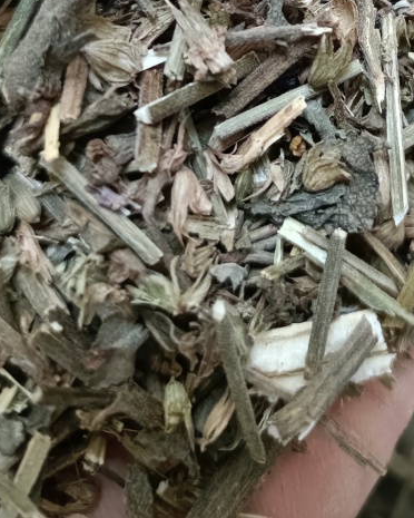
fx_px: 858
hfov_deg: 26.6
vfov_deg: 30.6
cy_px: -27
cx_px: 334
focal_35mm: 56
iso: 4432
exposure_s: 1/139
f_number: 1.7
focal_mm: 4.7
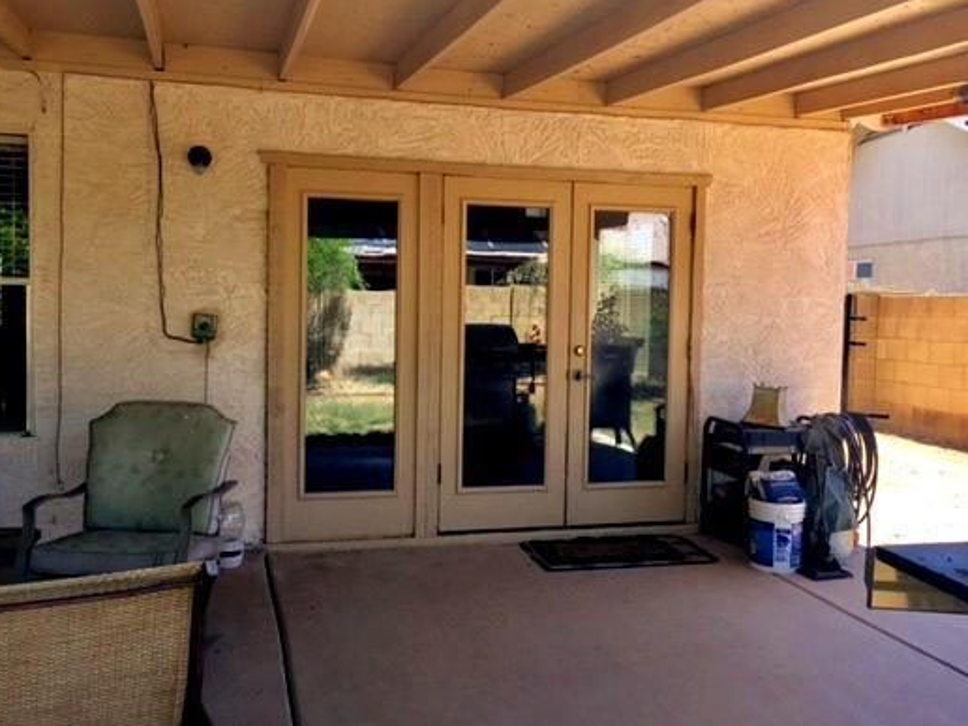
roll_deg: -1.2
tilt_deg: -4.0
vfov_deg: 39.7
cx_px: 518
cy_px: 373
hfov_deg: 51.3
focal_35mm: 36
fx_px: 1007
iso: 32
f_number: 2.2
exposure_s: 1/377
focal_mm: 4.15
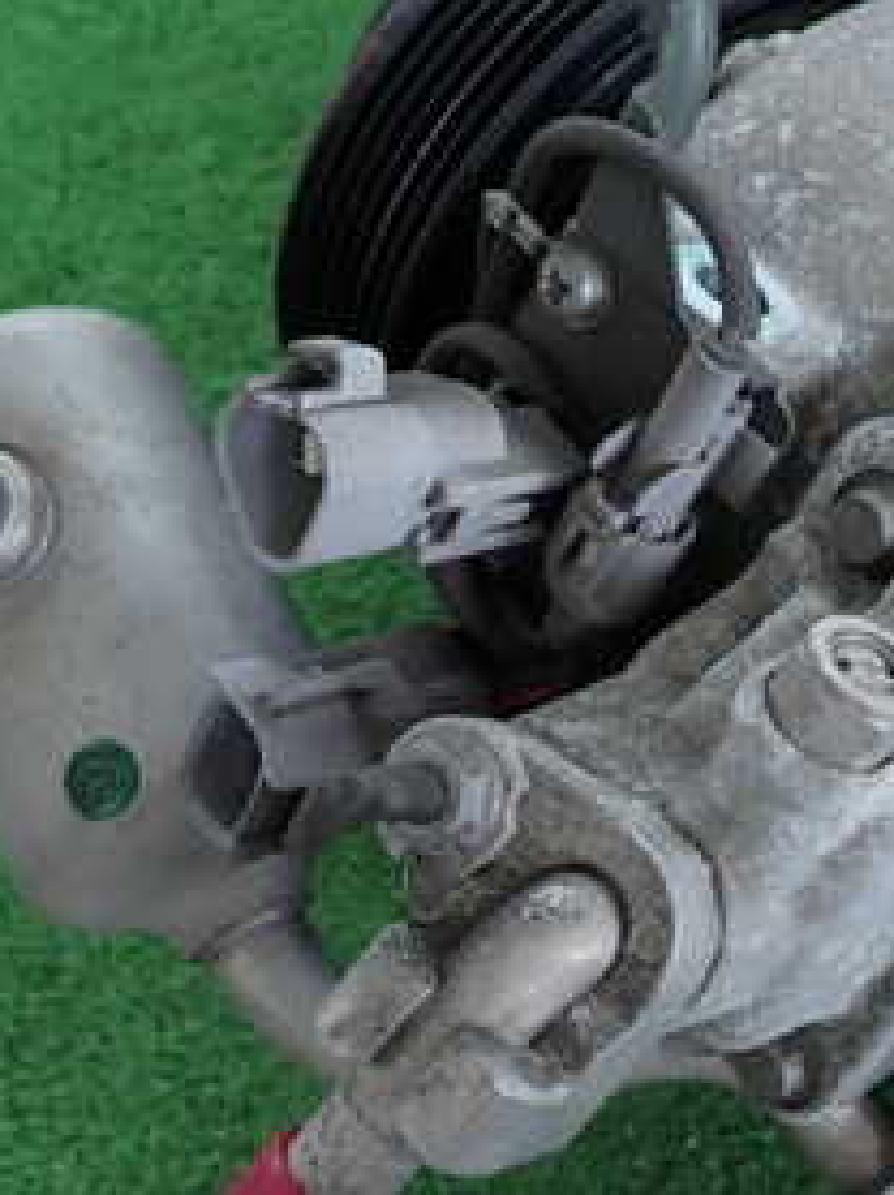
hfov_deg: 26.2
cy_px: 619
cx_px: 787
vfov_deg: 35.6
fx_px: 1862
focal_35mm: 54
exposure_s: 1/60
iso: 100
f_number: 2
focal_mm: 4.5
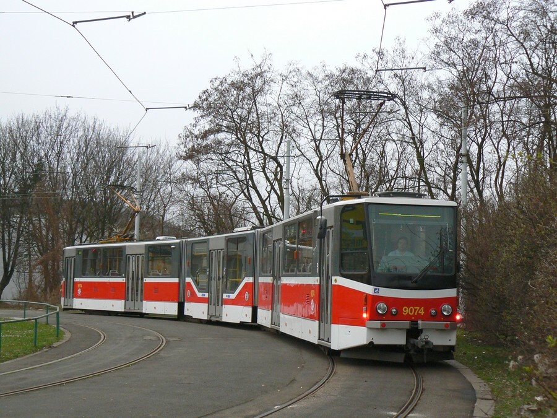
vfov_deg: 25.2
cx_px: 278
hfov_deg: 33.2
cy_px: 209
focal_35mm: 58
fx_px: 933
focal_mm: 9.6
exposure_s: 1/50
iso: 200
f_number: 3.2
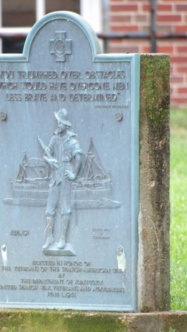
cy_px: 166
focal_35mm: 786
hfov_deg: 1.5
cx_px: 63
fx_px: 6932
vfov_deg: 2.7
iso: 535
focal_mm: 128.9
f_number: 4.4
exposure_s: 1/50
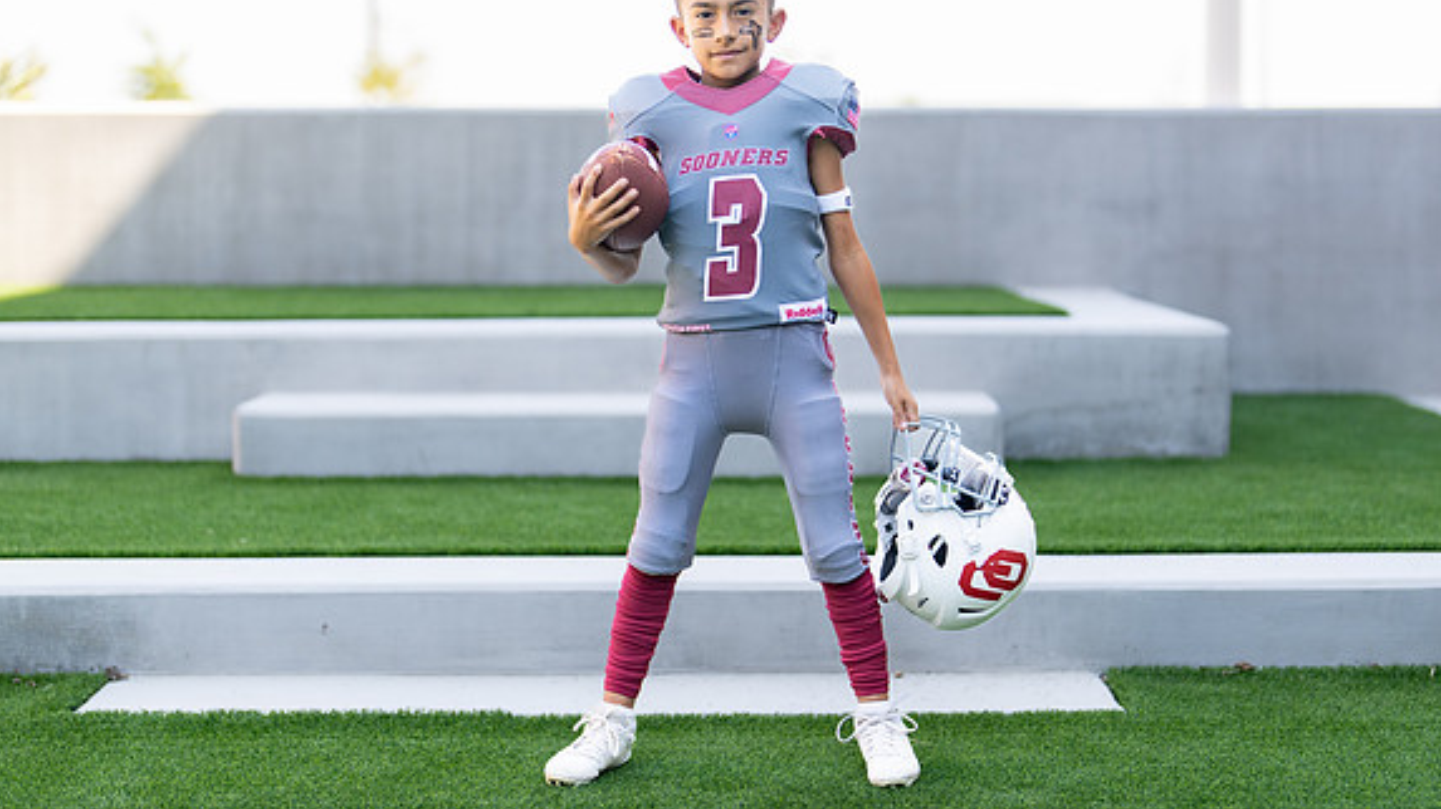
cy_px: 339
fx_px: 2712
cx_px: 777
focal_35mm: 71
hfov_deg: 29.7
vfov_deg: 17.0
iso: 100
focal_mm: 50
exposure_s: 1/1600
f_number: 1.2
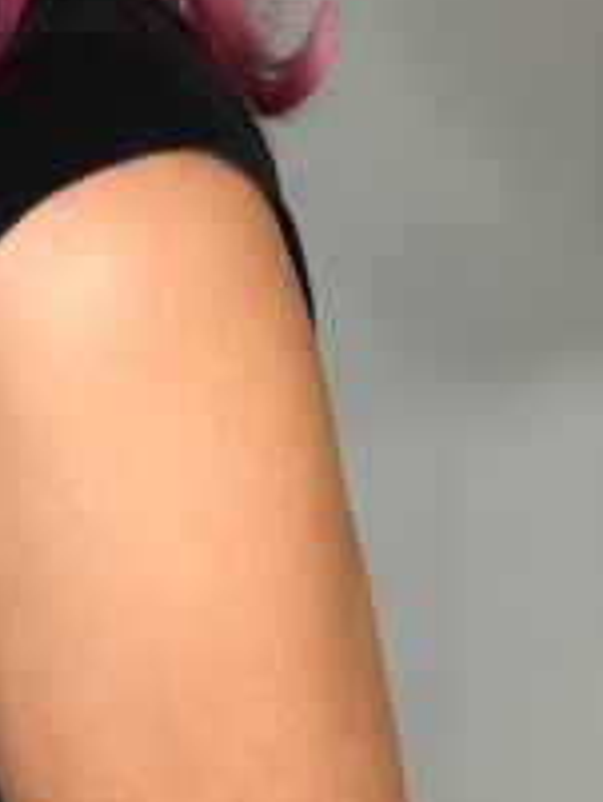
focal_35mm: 91
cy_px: -271
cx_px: -216
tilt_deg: -8.6
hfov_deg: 15.4
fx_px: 2111
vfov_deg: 19.6
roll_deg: +0.8
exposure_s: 1/30
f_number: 2.2
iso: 40
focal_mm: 4.15
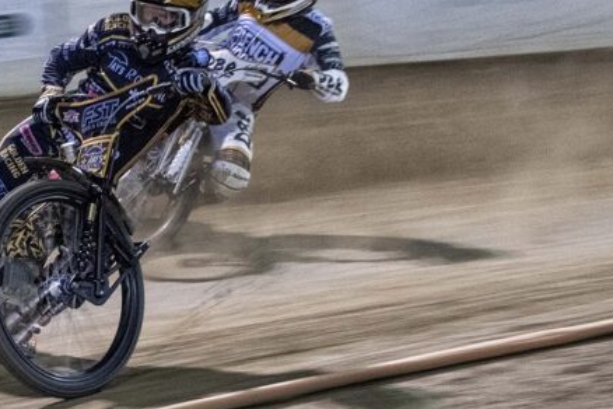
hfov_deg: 14.6
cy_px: 282
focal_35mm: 140
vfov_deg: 9.8
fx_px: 2384
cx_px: 124
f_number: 4.5
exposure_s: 1/160
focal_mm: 55
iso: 4000
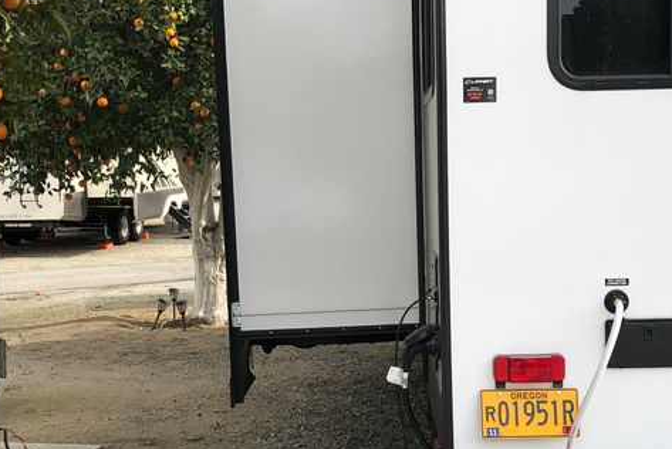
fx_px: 1177
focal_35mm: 63
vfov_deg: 21.6
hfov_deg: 31.8
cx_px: 392
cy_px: 273
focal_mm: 4
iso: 20
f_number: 1.8
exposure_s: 1/747
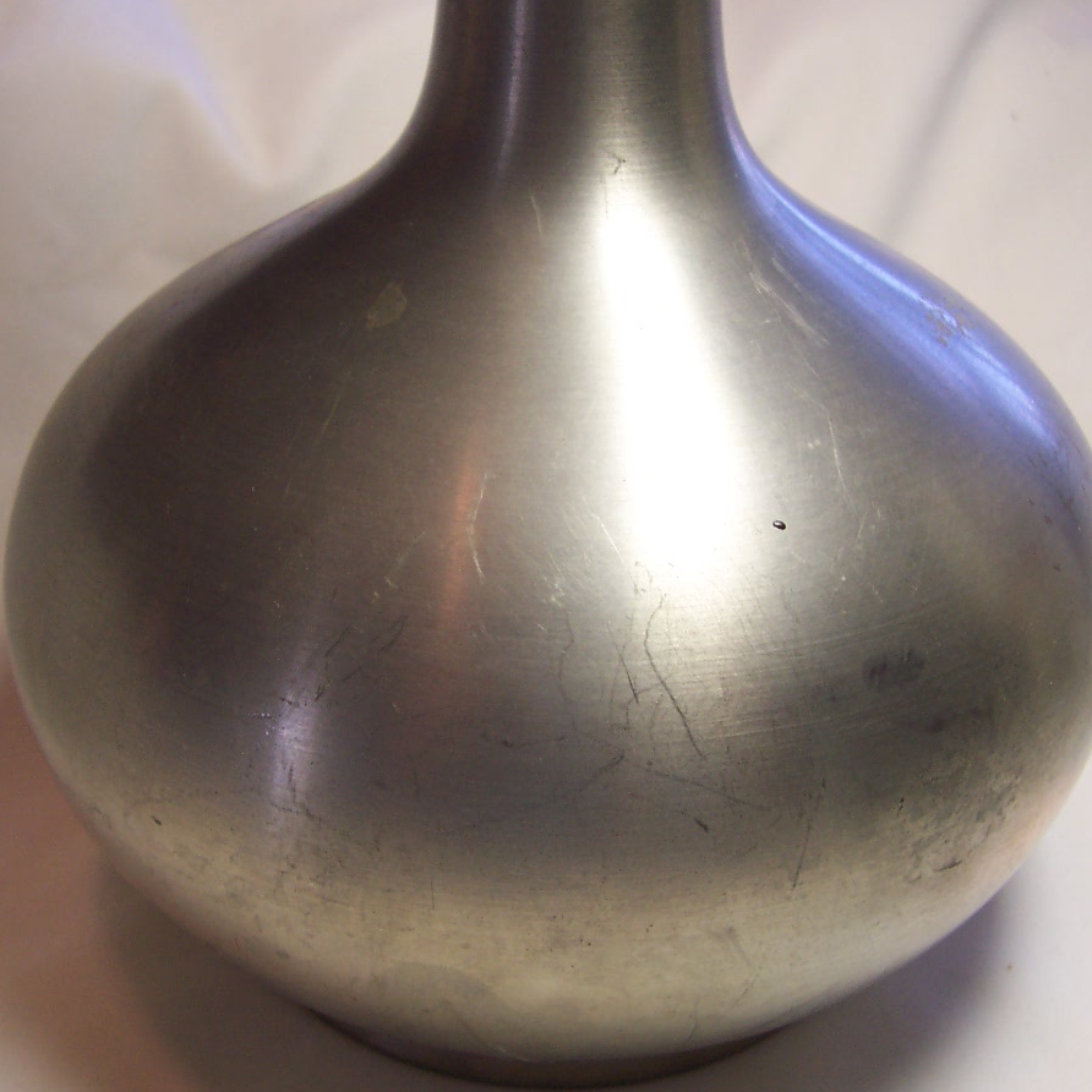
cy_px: 547
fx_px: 1570
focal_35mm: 44
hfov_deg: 38.3
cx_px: 537
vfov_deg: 38.3
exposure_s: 1/45
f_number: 2.8
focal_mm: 5.6
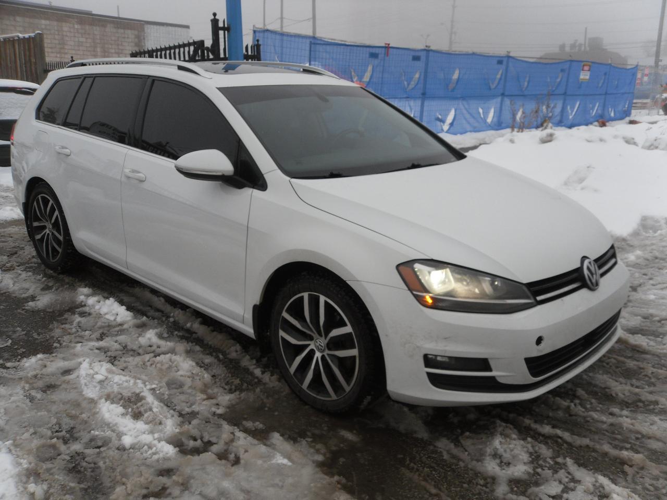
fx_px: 674
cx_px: 334
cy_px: 250
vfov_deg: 40.7
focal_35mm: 35
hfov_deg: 52.6
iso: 80
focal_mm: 6.3
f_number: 3.5
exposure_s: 1/90
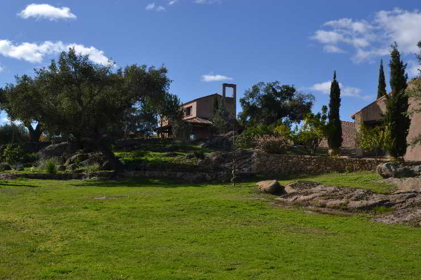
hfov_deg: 43.6
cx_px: 218
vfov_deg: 29.8
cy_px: 142
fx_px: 526
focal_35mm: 45
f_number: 16
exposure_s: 1/160
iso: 200
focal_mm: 28
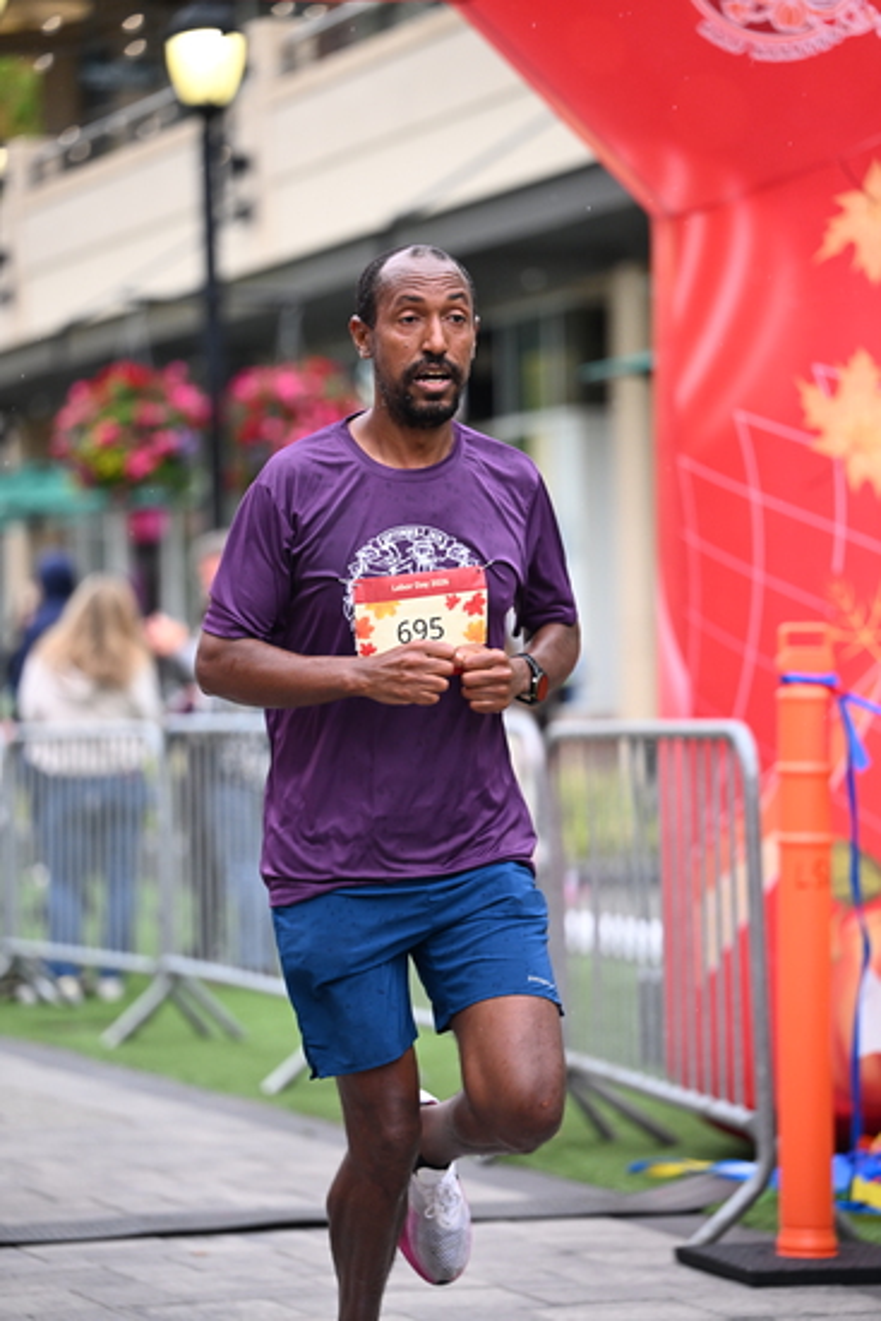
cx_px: 440
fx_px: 4769
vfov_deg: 15.8
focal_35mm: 130
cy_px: 660
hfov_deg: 10.6
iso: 1250
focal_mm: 130
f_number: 2.8
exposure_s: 1/1250
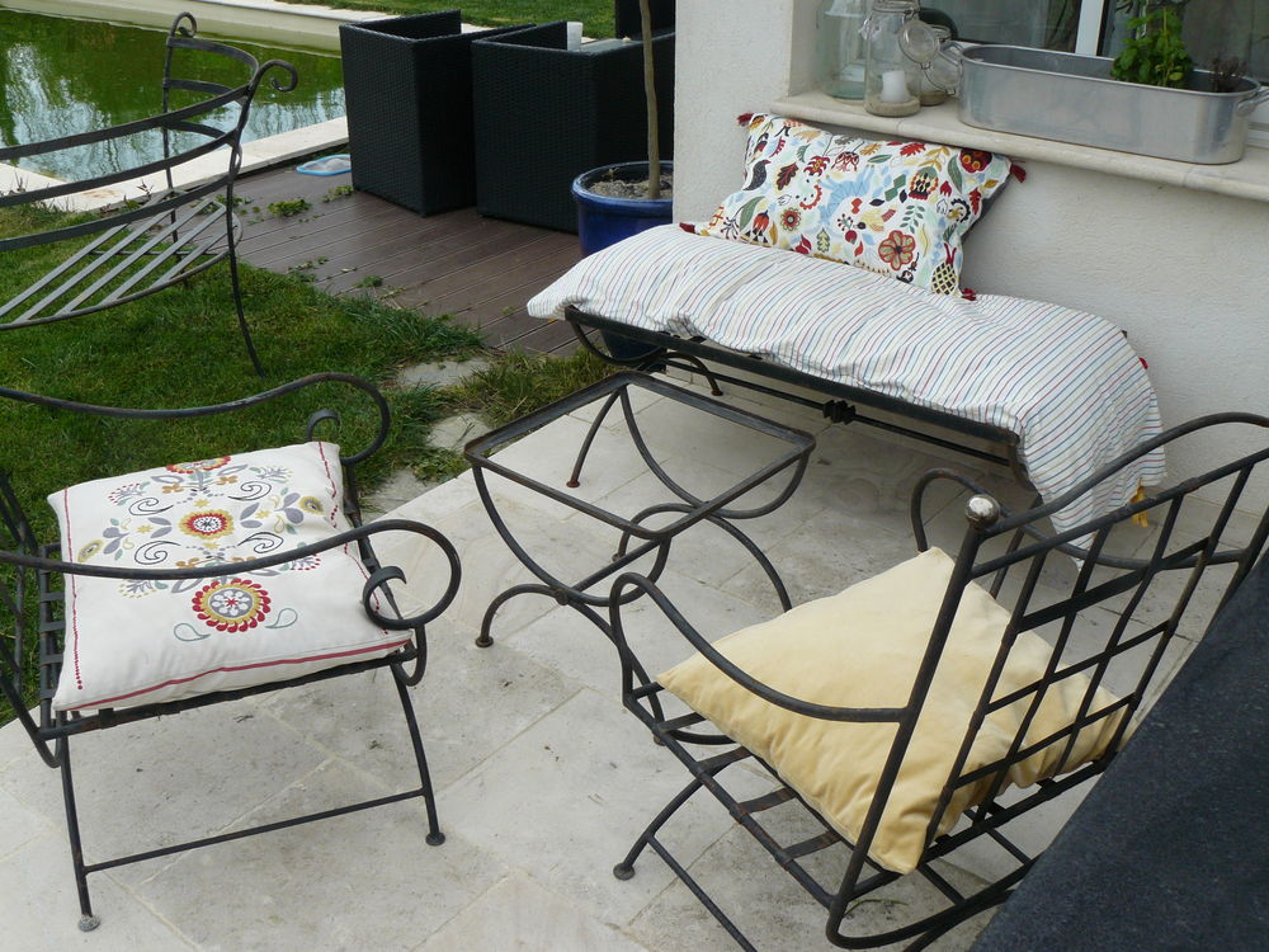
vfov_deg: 39.7
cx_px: 634
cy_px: 476
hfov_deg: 51.4
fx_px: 1320
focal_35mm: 36
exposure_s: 1/250
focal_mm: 6
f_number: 5.6
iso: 100
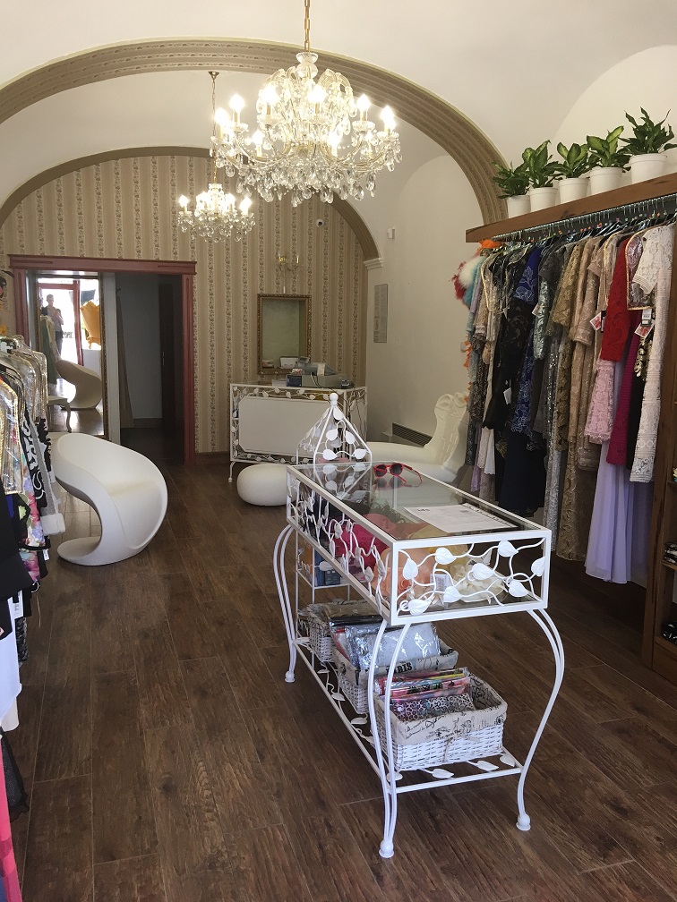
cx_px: 338
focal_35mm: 29
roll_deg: +0.1
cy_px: 451
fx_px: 756
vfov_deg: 61.7
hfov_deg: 48.2
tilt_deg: -9.6
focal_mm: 4.15
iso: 40
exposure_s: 1/33
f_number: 2.2
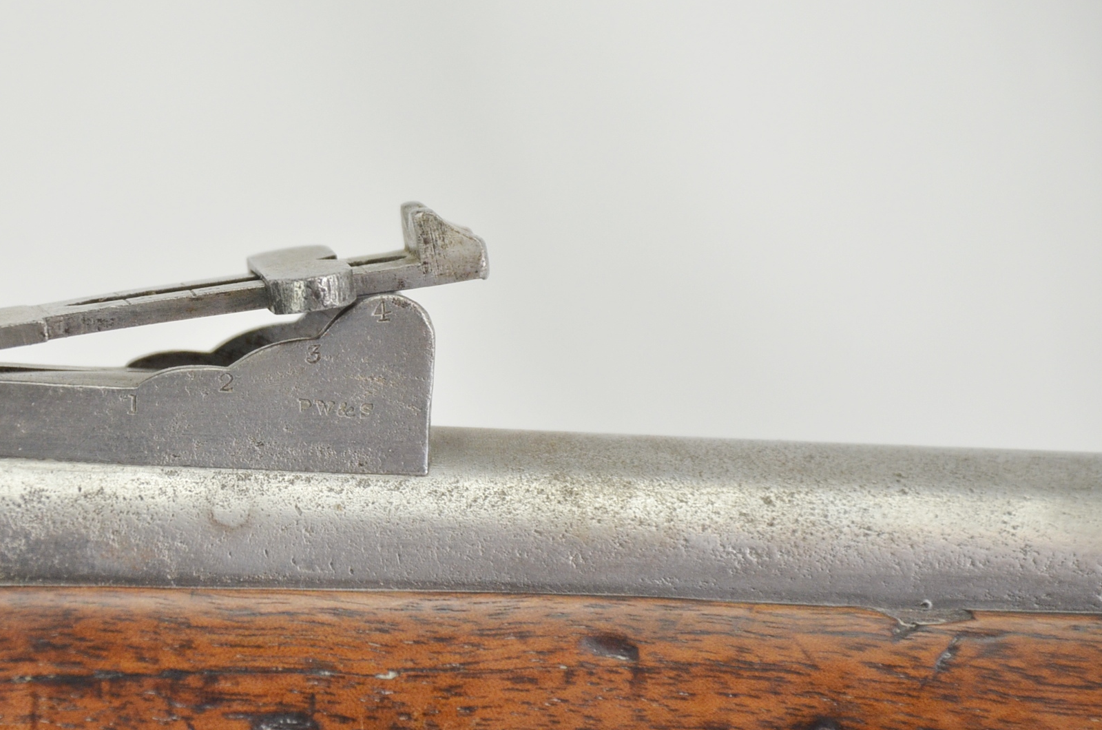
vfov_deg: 4.4
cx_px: 266
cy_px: 384
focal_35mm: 312
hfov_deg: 6.6
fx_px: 9525
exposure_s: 1/160
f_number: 5.6
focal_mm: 135
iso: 800
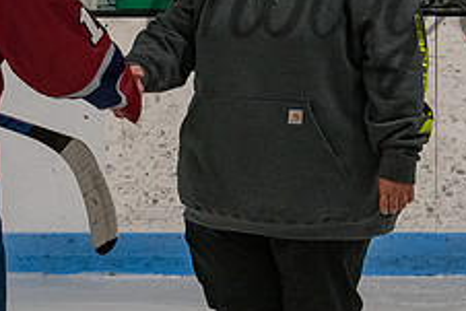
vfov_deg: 8.8
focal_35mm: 155
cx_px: 216
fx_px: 2008
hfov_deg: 13.2
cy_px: 53
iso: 1250
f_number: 4.5
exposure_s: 1/250
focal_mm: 31
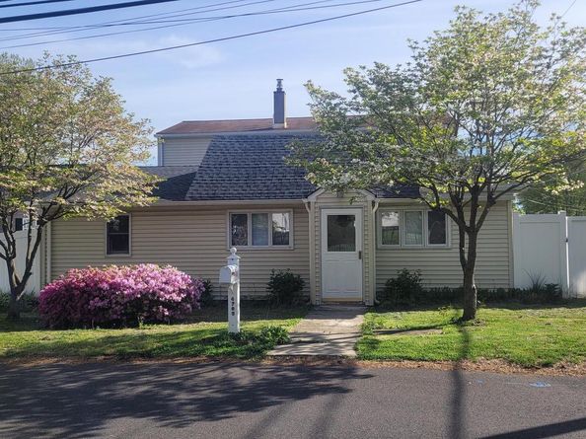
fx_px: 440
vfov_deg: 53.0
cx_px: 293
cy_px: 220
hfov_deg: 67.3
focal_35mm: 26
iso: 40
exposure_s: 1/2151
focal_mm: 5.4
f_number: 1.8
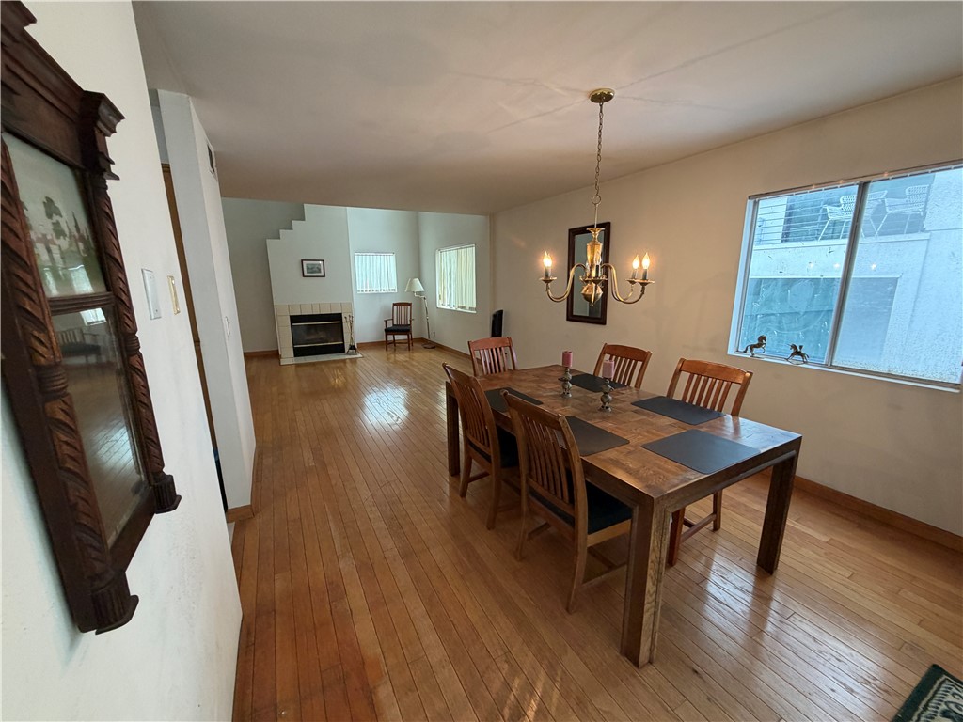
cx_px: 482
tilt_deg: -12.5
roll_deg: +0.8
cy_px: 361
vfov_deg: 85.7
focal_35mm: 14
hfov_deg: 102.1
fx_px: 389
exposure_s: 1/60
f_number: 2.2
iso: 200
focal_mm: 2.22
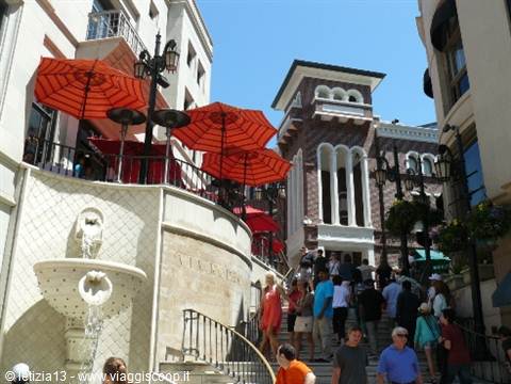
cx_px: 256
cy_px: 192
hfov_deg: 51.4
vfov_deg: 39.7
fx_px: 531
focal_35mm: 36
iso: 100
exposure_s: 1/250
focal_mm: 6
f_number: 5.6
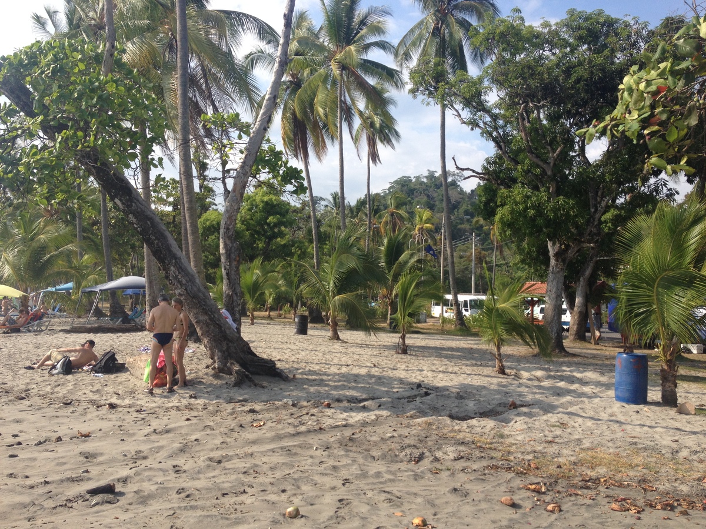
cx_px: 353
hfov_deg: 52.6
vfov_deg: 40.7
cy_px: 264
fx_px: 714
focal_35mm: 35
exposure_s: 1/1453
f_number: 2.4
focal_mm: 4.28
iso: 50
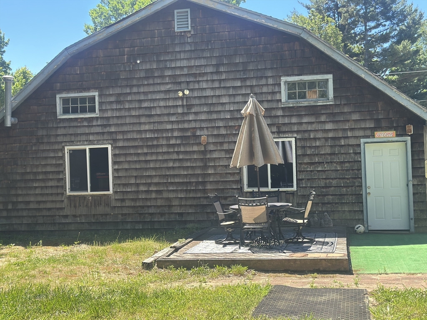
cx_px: 214
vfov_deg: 30.3
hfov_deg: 39.7
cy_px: 160
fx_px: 592
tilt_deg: +0.2
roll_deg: +0.8
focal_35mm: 48
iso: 80
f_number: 1.78
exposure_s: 1/935
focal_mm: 6.86
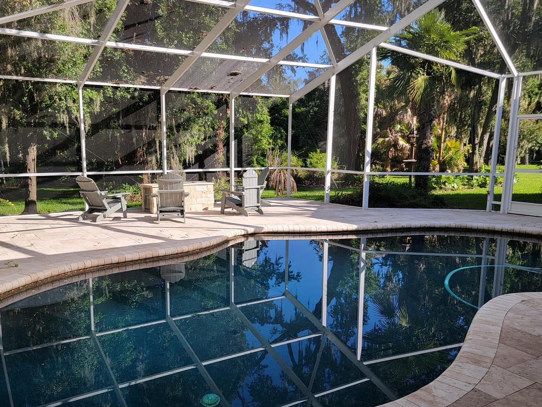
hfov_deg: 58.1
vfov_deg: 45.4
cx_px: 233
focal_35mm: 31
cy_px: 224
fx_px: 485
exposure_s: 1/241
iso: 16
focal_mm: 6.7
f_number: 1.8
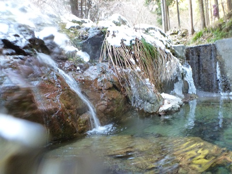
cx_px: 116
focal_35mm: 28
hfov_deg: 63.4
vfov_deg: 49.7
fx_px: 188
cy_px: 87
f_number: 3.3
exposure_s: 1/15
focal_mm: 4.9
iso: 400
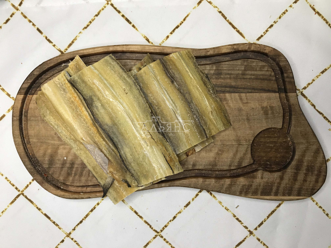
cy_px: 124
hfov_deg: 63.4
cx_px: 166
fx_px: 268
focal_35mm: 28
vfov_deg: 49.7
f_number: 1.8
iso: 20
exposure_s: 1/33
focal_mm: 3.99
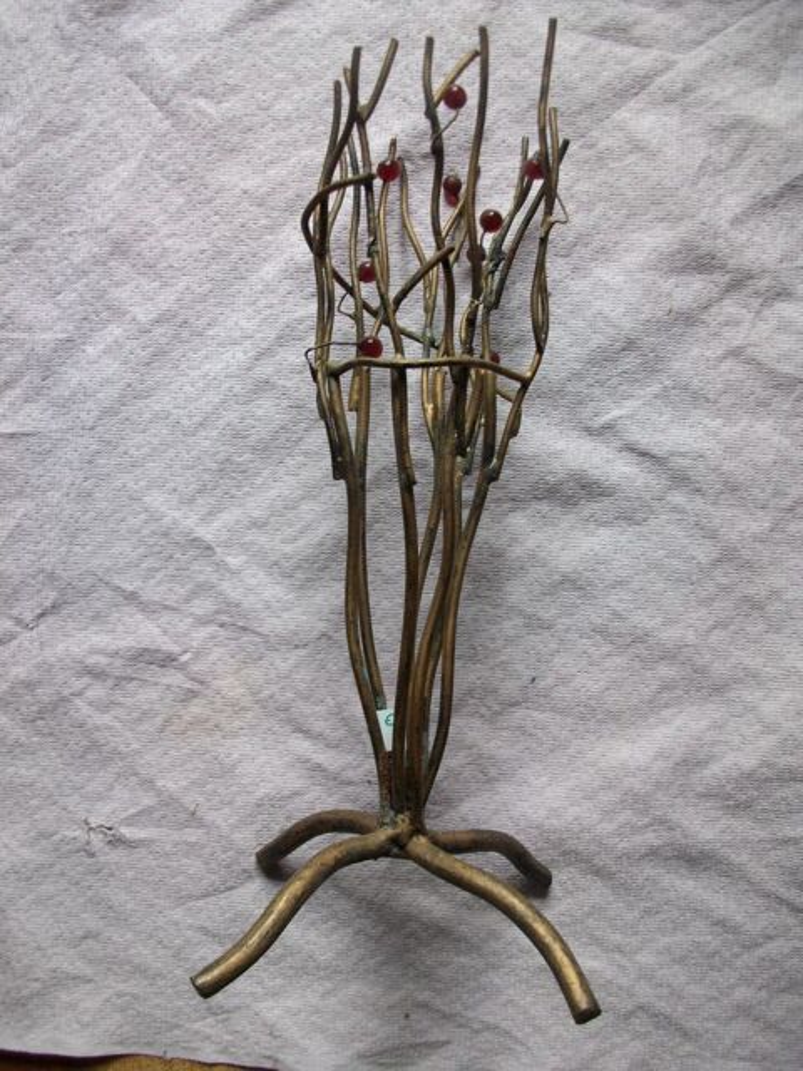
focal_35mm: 32
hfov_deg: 44.2
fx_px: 990
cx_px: 402
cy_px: 536
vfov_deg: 56.8
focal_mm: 5.7
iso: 84
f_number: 2.9
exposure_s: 1/40
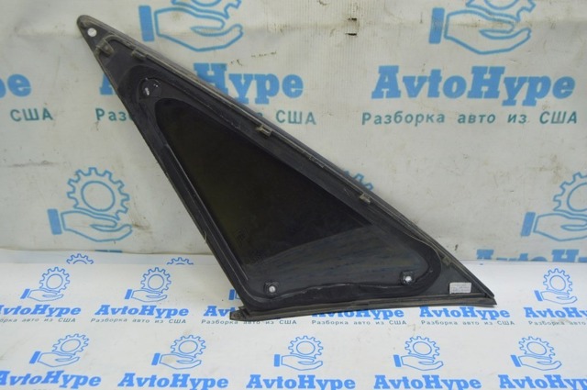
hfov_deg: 59.6
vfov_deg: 41.6
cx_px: 294
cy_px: 195
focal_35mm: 32
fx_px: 513
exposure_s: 1/20
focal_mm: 21
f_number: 5.6
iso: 400
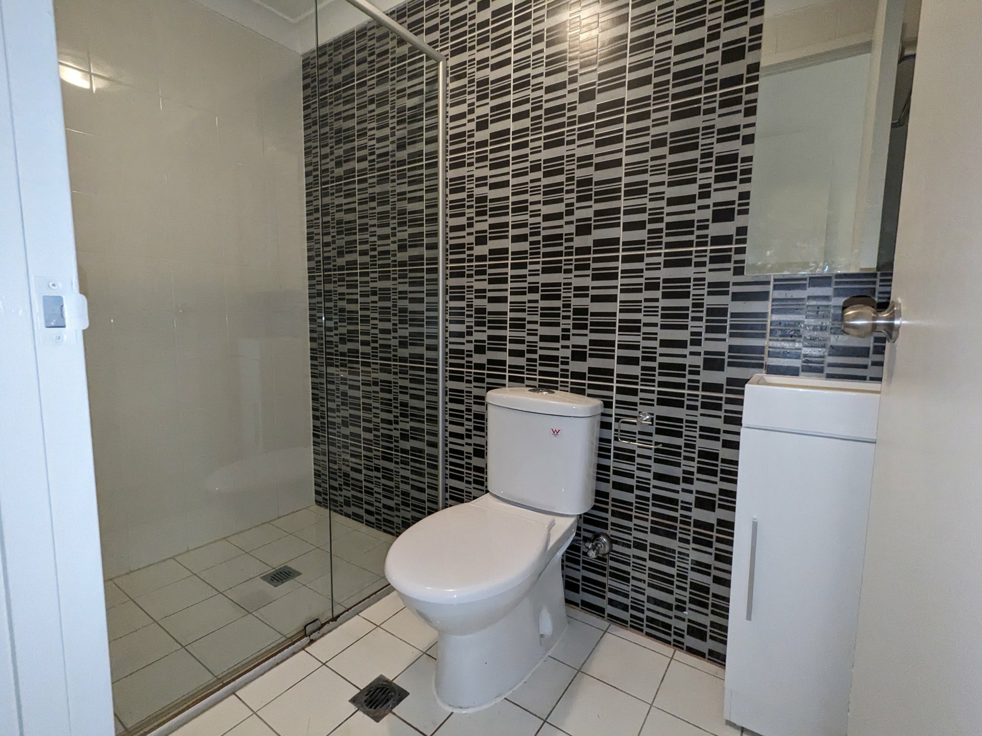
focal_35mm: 16
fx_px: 454
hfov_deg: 94.5
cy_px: 368
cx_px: 491
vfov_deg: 78.1
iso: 534
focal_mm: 2.35
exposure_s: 1/33.3
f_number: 2.2
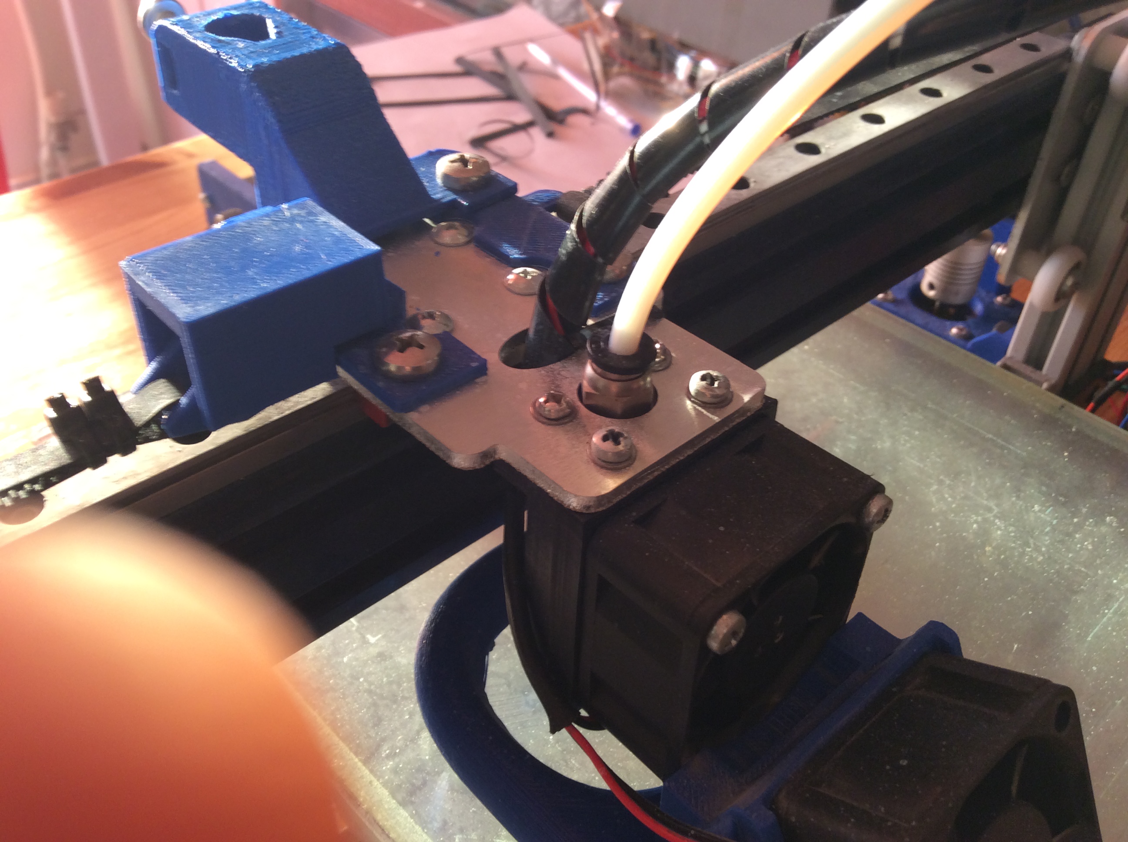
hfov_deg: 56.9
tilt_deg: -41.2
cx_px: 564
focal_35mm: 32
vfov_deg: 44.1
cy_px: 421
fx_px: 1041
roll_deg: -2.7
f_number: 2.4
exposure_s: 1/25
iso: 40
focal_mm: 3.3
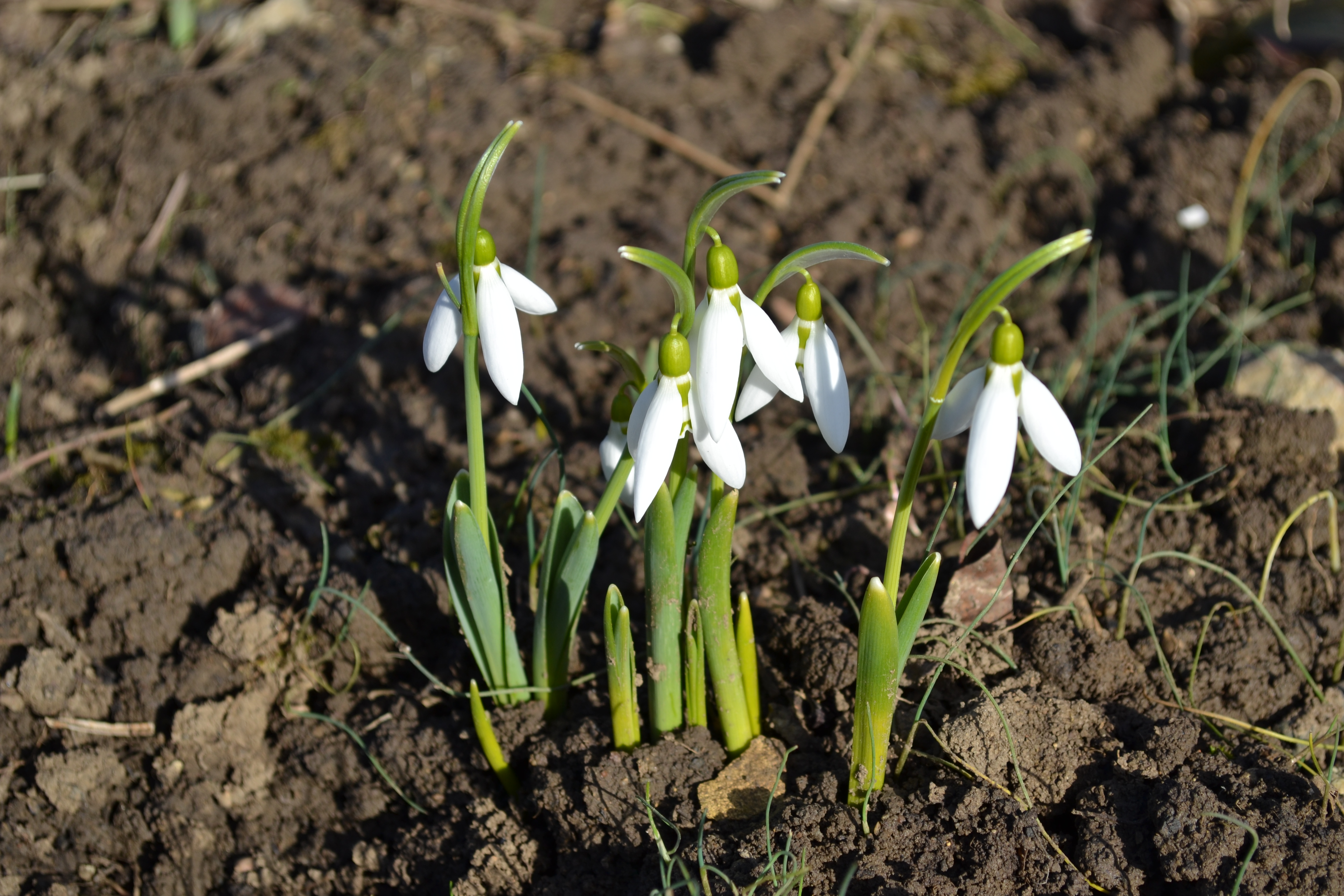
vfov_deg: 16.6
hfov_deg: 24.6
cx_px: 672
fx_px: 3080
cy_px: 448
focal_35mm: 82
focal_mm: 55
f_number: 8
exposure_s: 1/250
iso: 100
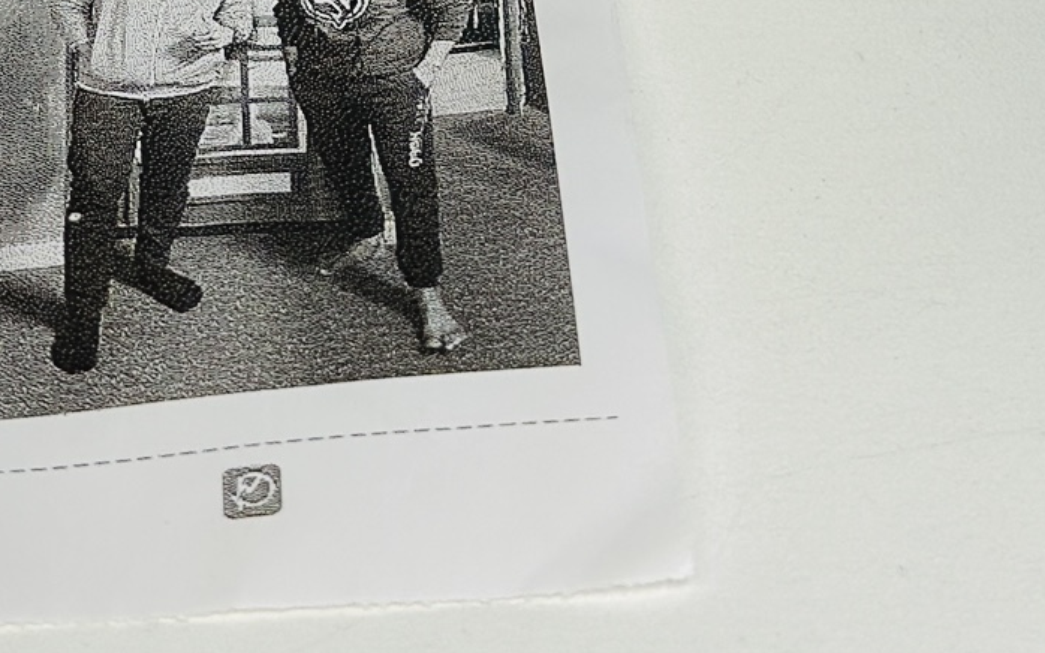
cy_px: -479
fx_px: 4186
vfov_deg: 8.6
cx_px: 422
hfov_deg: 14.2
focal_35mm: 147
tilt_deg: -34.9
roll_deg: -1.6
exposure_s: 1/102
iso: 64
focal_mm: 6.86
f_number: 1.78
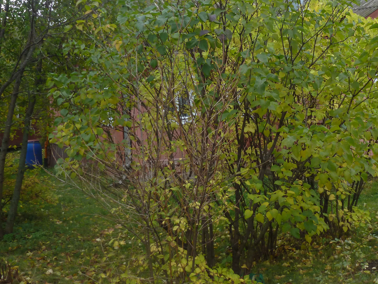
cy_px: 70
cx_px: 264
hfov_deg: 37.6
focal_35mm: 50
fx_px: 546
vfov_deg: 28.7
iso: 125
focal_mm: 5.4
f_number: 3.5
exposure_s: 1/60
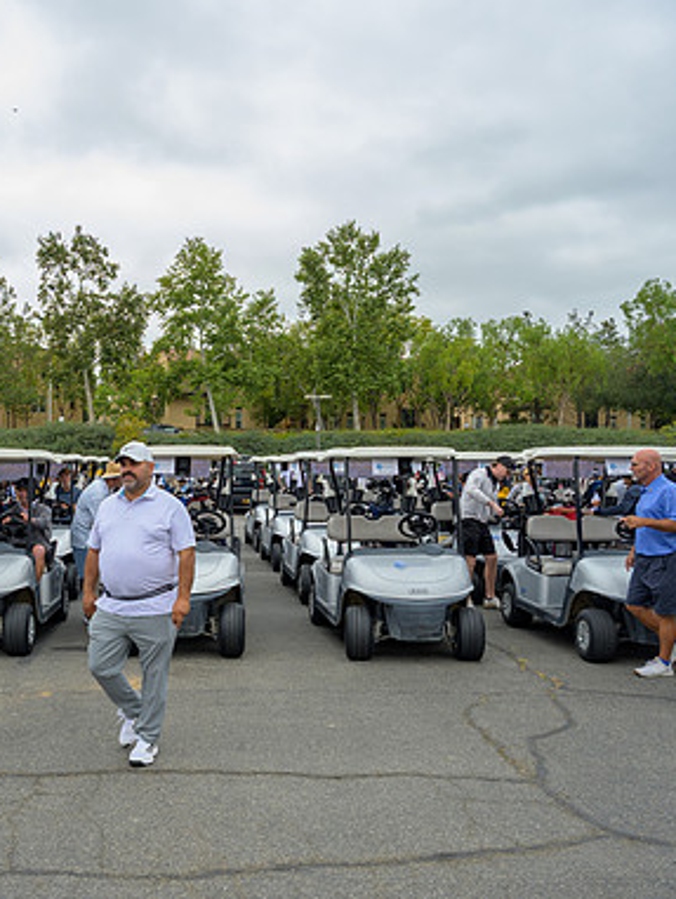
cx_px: 179
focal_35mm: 35
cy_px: 448
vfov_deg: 52.6
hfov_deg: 39.8
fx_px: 910
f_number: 4
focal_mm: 24
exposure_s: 1/200
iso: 100
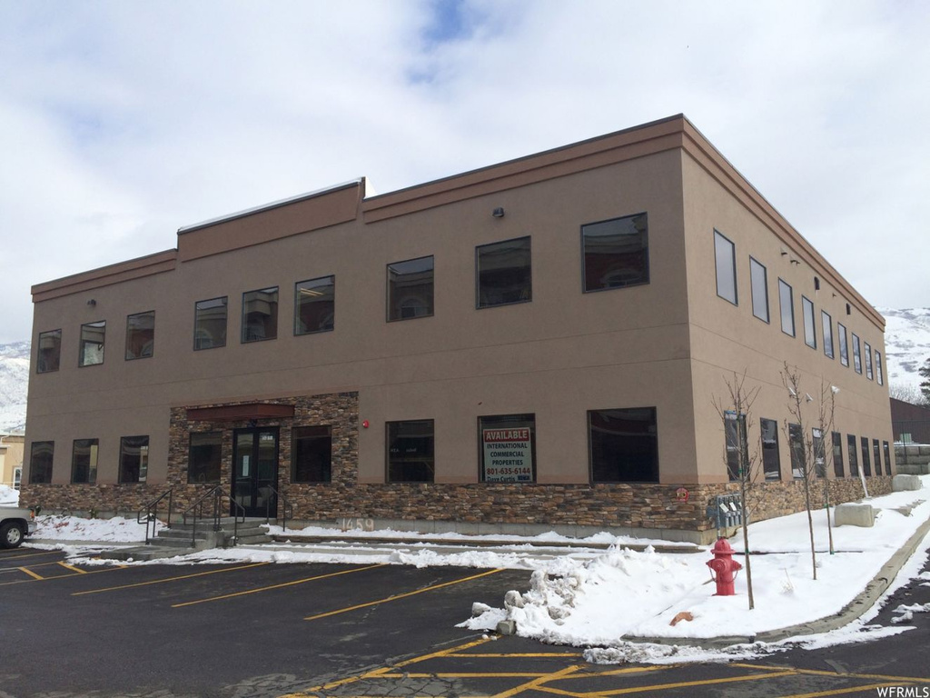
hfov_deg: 61.7
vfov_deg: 48.2
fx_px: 779
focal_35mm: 29
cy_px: 349
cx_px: 465
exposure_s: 1/2283
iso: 32
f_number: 2.2
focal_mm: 4.15
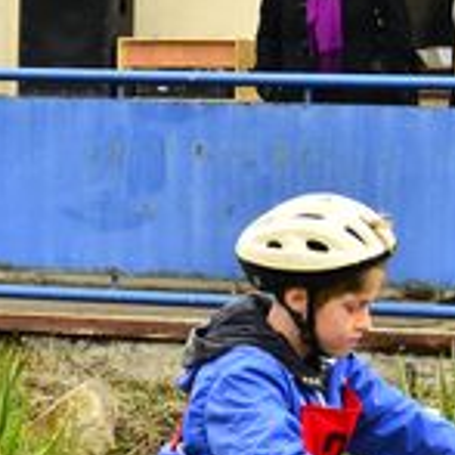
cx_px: 455
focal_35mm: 211
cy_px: 539
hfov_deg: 8.3
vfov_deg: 8.2
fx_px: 3138
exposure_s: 1/60
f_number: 8
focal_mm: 38
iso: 200
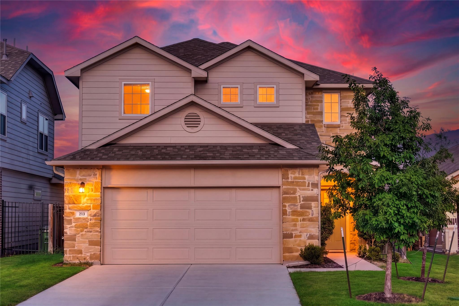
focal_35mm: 56
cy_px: 153
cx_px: 230
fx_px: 714
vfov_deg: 24.2
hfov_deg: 35.6
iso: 100
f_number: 6.3
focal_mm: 56
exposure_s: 1/800
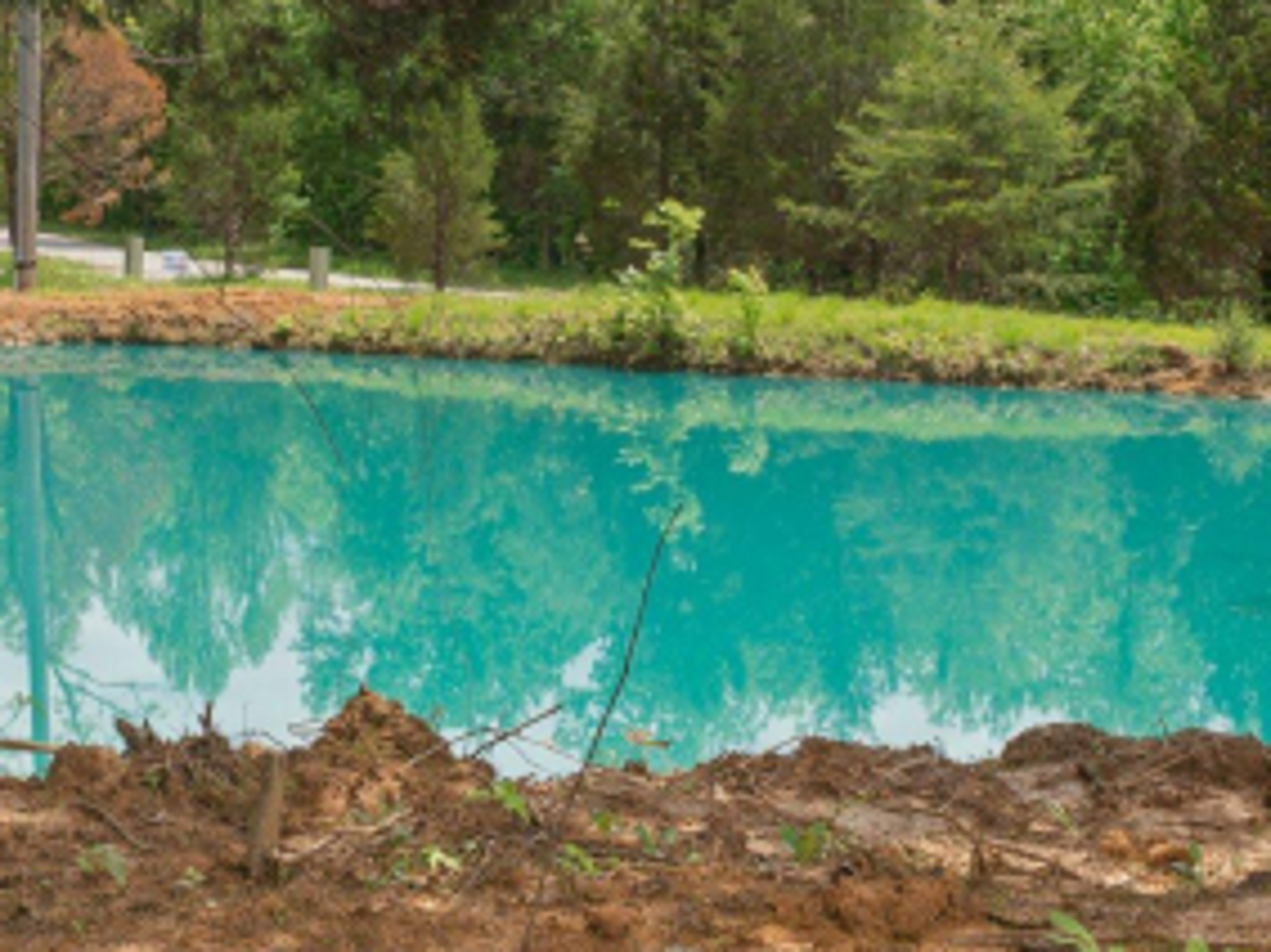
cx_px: 611
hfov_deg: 34.4
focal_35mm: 56
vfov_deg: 25.7
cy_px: 220
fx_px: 2055
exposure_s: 1/125
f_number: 7.1
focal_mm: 15
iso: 100
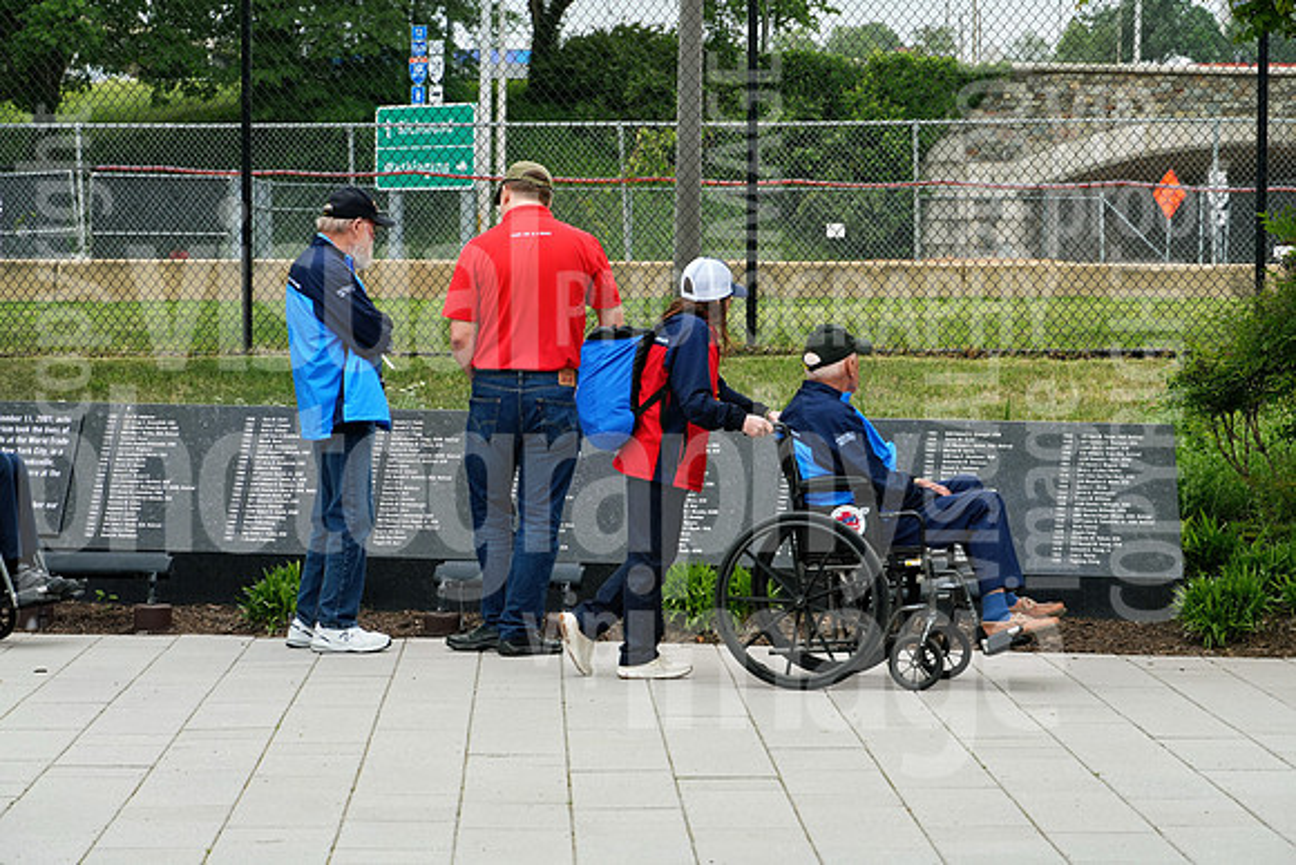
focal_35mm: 120
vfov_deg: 11.4
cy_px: 432
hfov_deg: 17.1
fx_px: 4321
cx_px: 648
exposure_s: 1/125
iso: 320
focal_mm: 80
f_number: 8
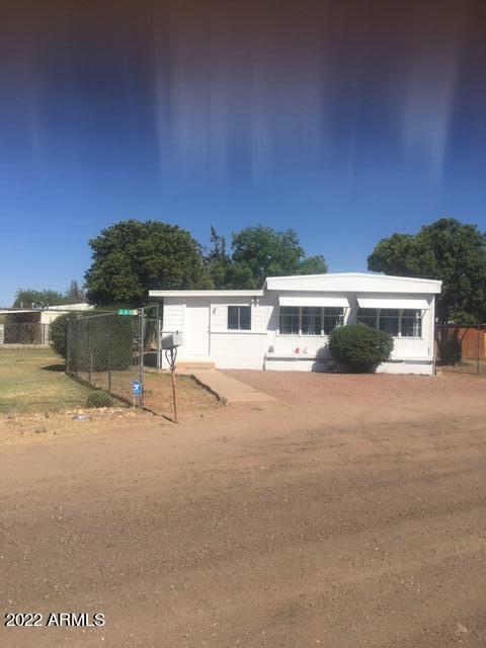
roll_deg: -1.0
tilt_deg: +1.7
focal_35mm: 29
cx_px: 243
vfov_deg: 61.7
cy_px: 324
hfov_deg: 48.2
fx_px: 543
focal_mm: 4.15
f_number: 2.2
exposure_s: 1/3077
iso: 25
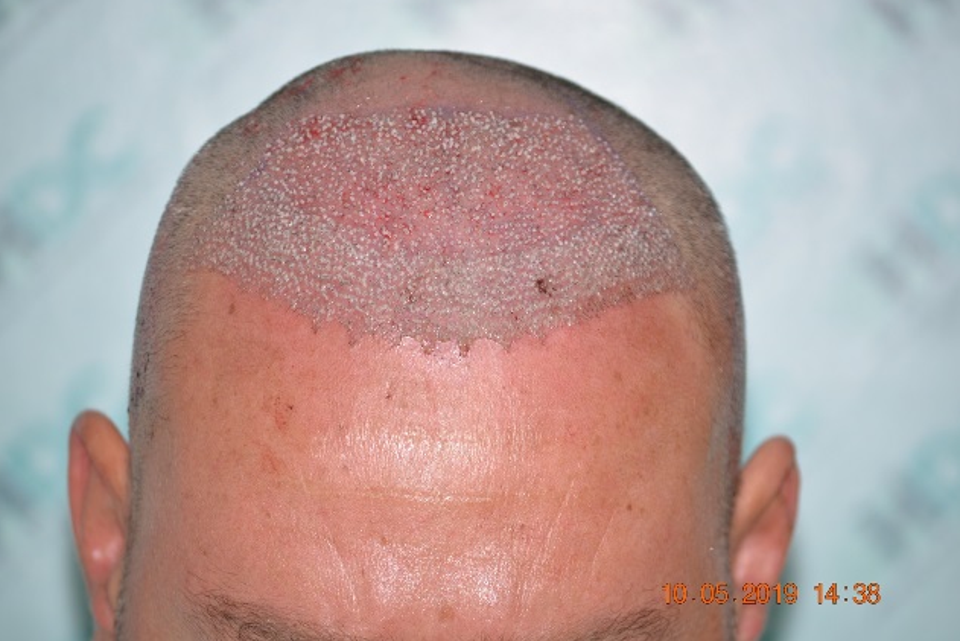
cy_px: 320
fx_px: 6481
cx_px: 485
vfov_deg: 5.7
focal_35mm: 243
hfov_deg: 8.5
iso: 125
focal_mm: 160
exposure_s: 1/200
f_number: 5.6
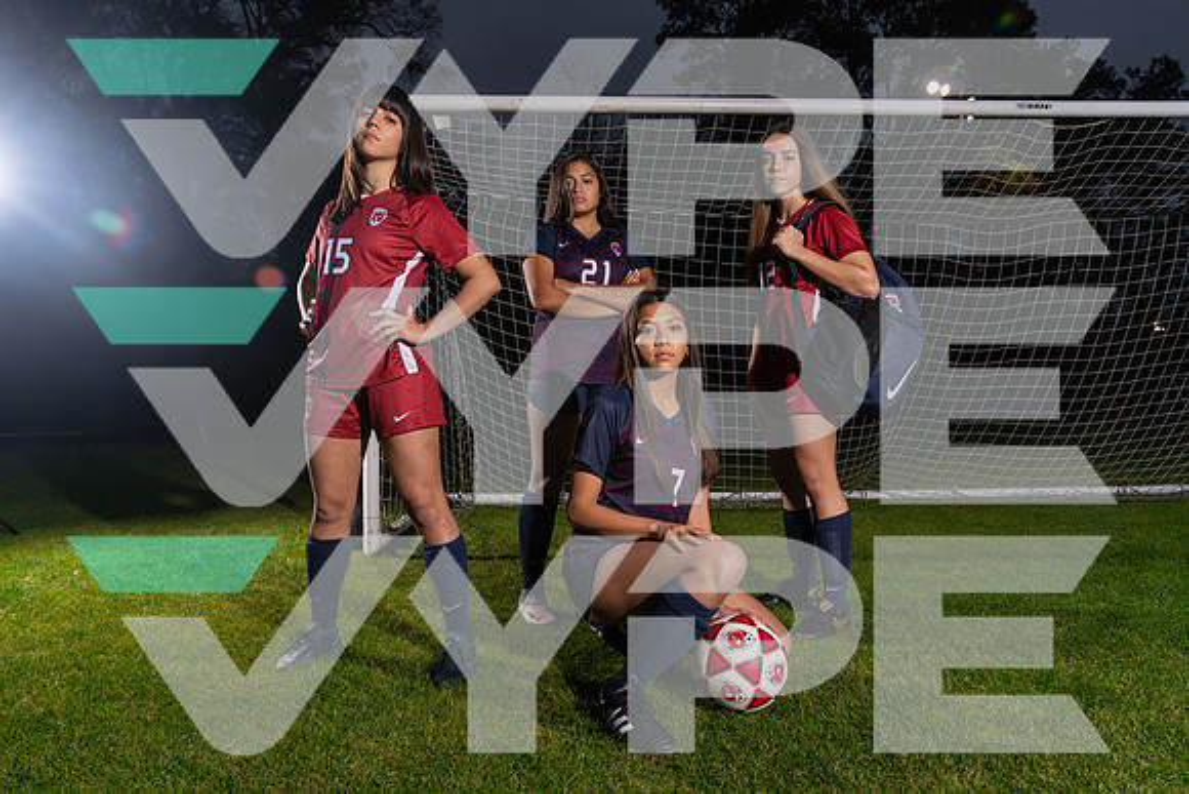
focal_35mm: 26
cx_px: 594
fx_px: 859
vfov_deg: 49.6
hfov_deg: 69.4
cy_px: 397
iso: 250
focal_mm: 26
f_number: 8
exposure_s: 1/200
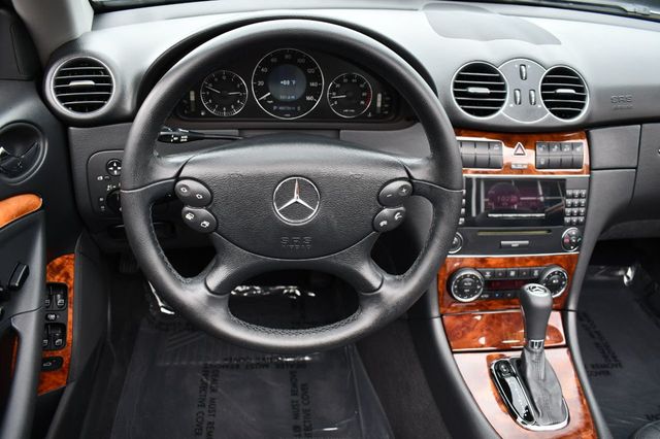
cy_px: 220
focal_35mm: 30
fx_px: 550
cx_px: 330
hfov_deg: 62.0
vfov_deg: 43.6
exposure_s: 1/250
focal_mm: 20
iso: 400
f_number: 4.5
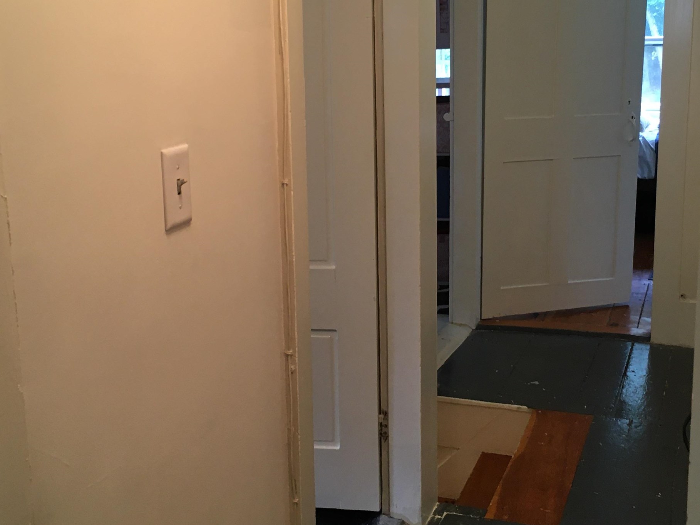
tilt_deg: -9.9
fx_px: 991
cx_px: 352
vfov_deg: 29.6
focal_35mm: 49
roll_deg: +0.3
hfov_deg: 38.9
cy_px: 221
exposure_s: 1/30
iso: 64
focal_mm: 4.15
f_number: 2.2
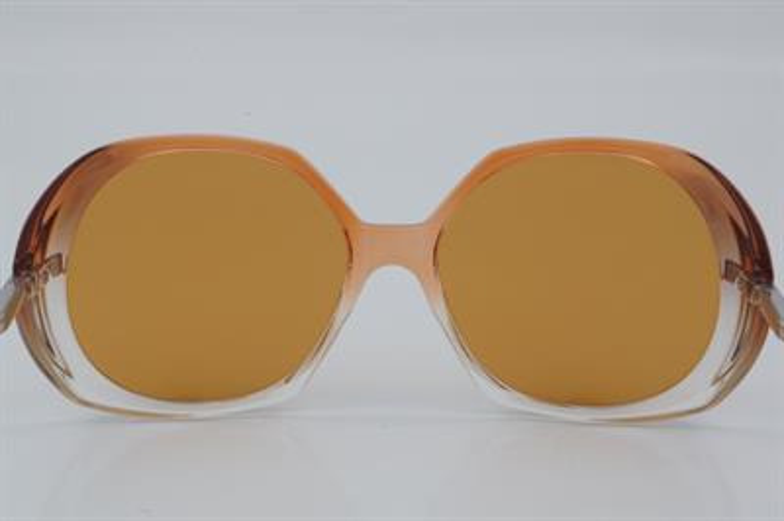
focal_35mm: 75
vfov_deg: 18.2
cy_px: 260
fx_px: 1632
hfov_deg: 27.0
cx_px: 392
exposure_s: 1/4
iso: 100
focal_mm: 50
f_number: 32
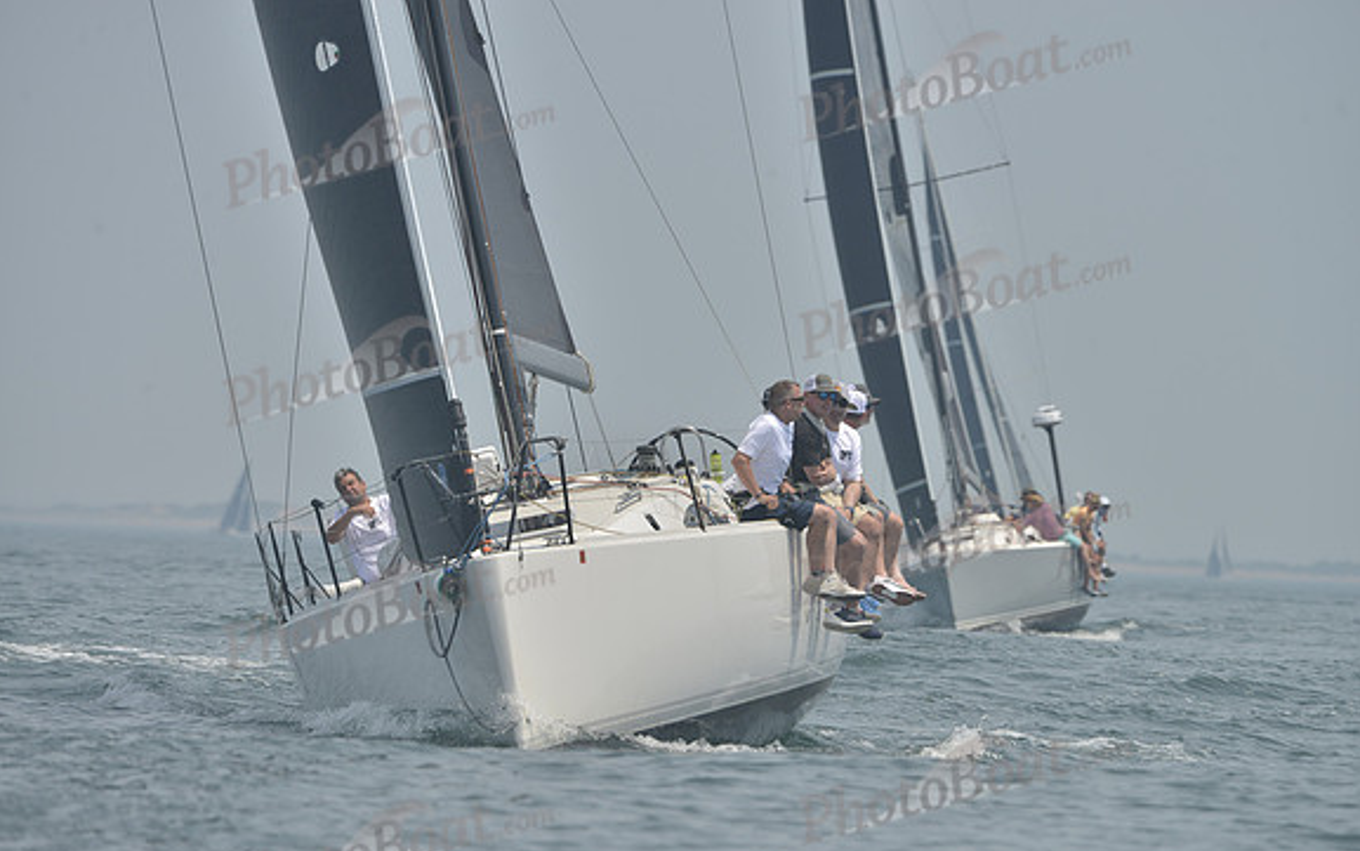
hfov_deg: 8.5
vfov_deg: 5.3
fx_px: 9121
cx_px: 679
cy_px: 454
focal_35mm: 246
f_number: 9
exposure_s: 1/1000
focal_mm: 240
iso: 280
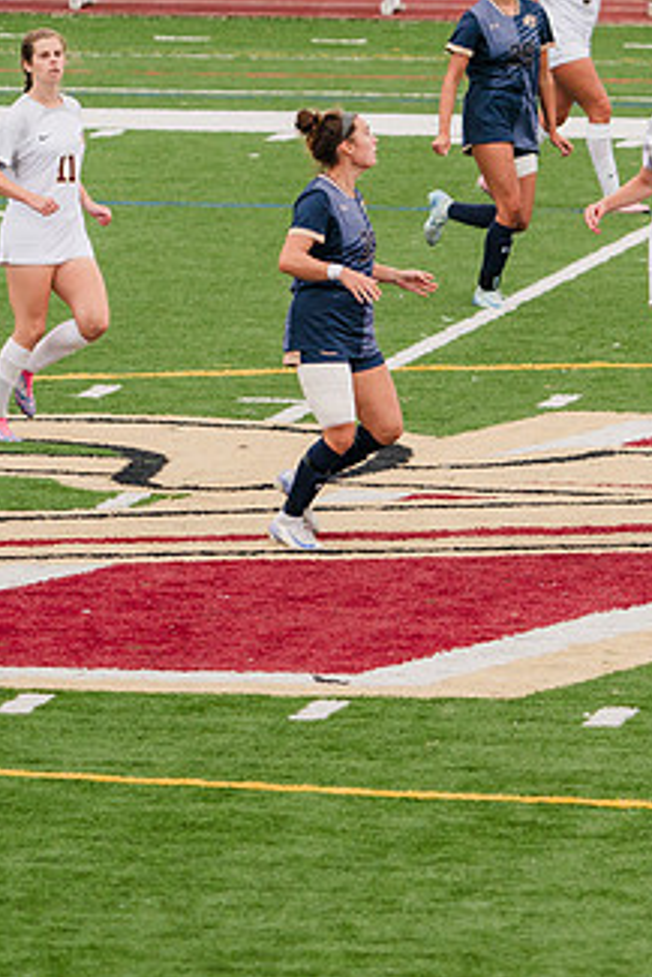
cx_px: 539
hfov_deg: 2.6
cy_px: 334
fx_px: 14626
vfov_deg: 3.8
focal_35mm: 539
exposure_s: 1/1600
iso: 640
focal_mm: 248
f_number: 5.6
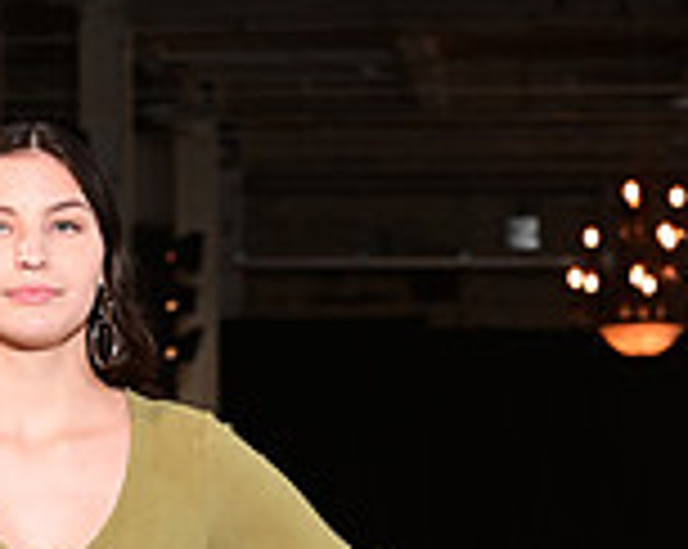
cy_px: 1264
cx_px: 229
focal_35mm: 249
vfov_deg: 6.0
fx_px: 5064
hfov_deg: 7.8
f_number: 6.3
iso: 1000
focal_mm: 70
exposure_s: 1/125
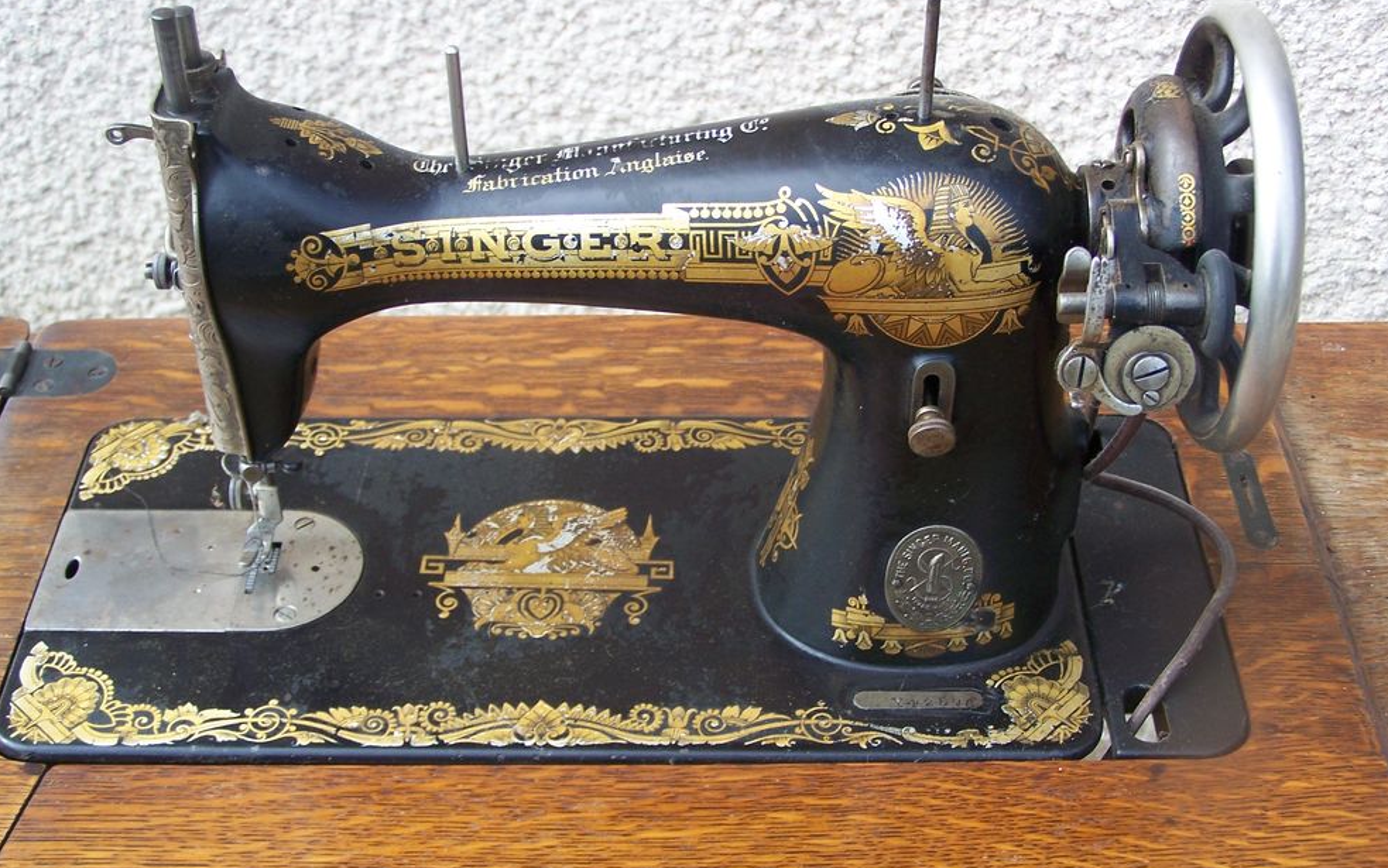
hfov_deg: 36.9
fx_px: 2081
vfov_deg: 23.6
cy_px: 448
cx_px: 703
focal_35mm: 55
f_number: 3
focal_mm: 8.5
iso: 80
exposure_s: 1/250
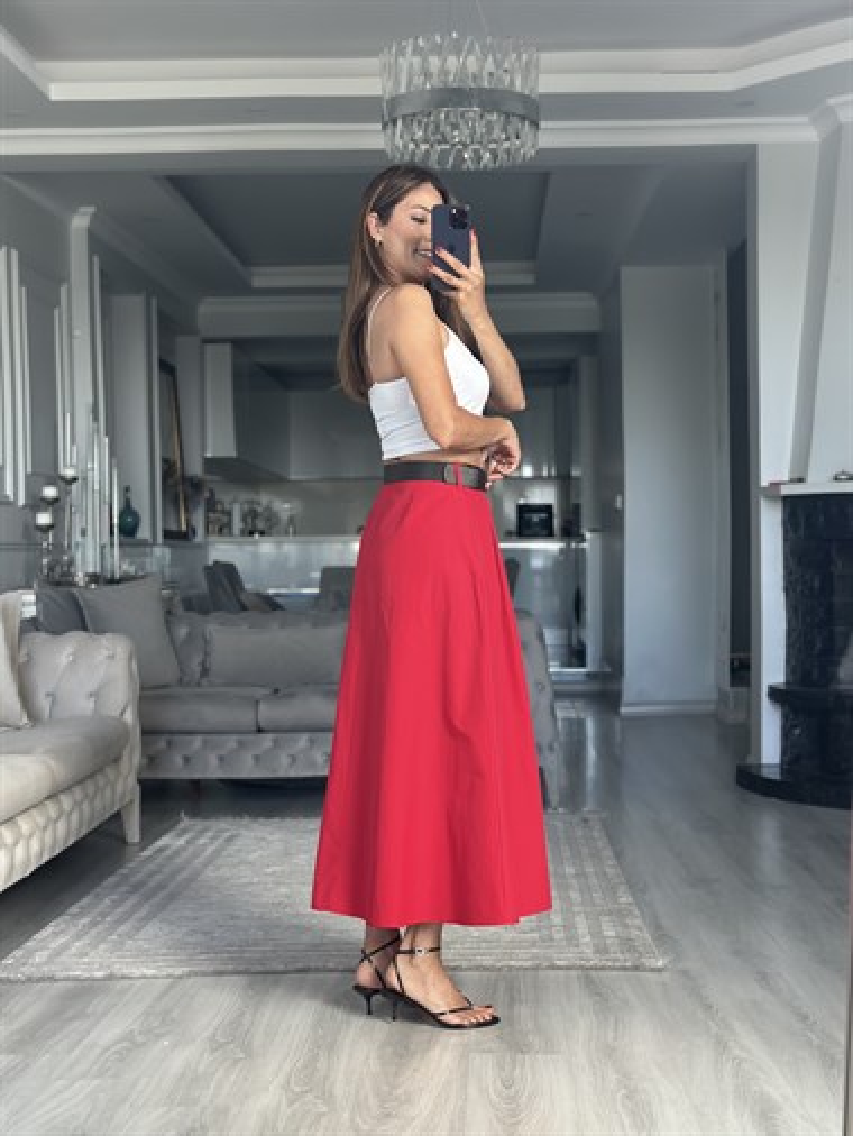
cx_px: 426
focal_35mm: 48
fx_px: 1576
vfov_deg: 39.6
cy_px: 568
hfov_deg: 30.3
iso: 125
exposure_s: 1/60
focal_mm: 6.86
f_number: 1.78
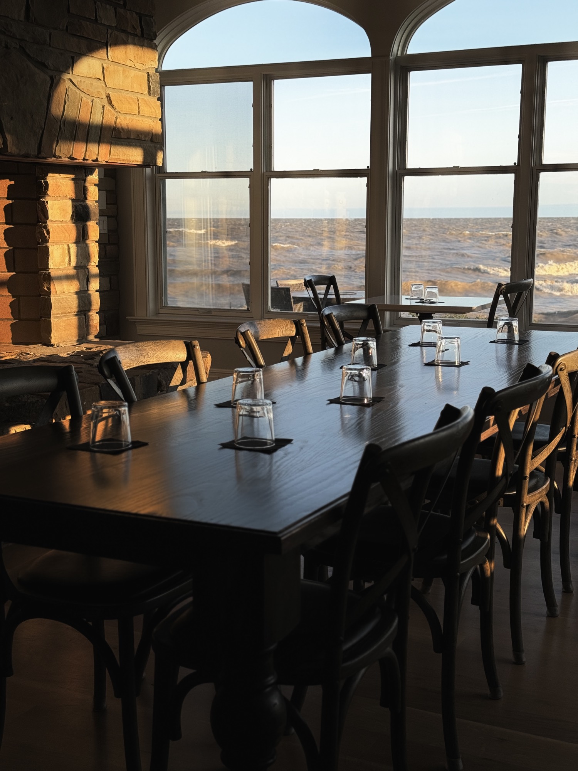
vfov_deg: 39.7
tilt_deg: -9.6
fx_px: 1069
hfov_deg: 30.3
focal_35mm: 48
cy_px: 386
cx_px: 289
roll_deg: +0.4
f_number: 1.78
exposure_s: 1/1133
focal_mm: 6.76
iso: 64
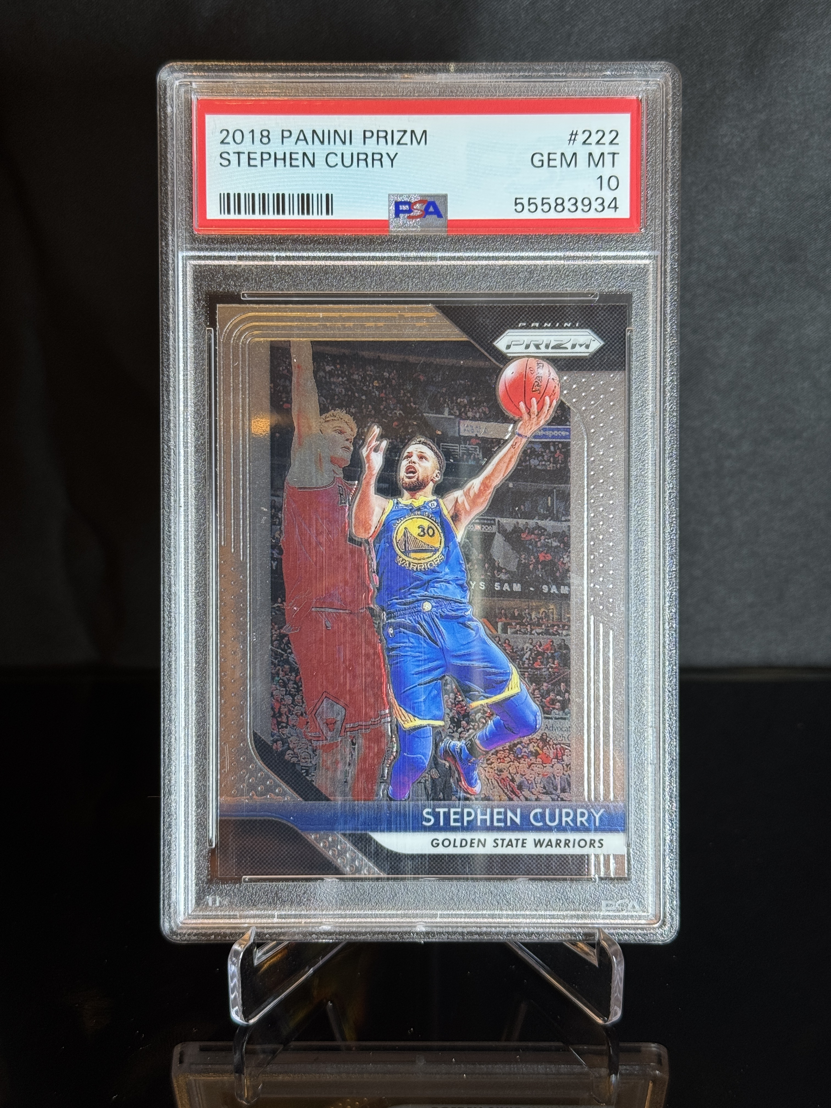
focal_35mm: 48
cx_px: 416
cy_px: 554
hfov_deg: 30.3
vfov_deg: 39.7
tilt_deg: -22.1
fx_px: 1536
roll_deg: -1.1
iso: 50
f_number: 1.78
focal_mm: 6.76
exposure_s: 1/50
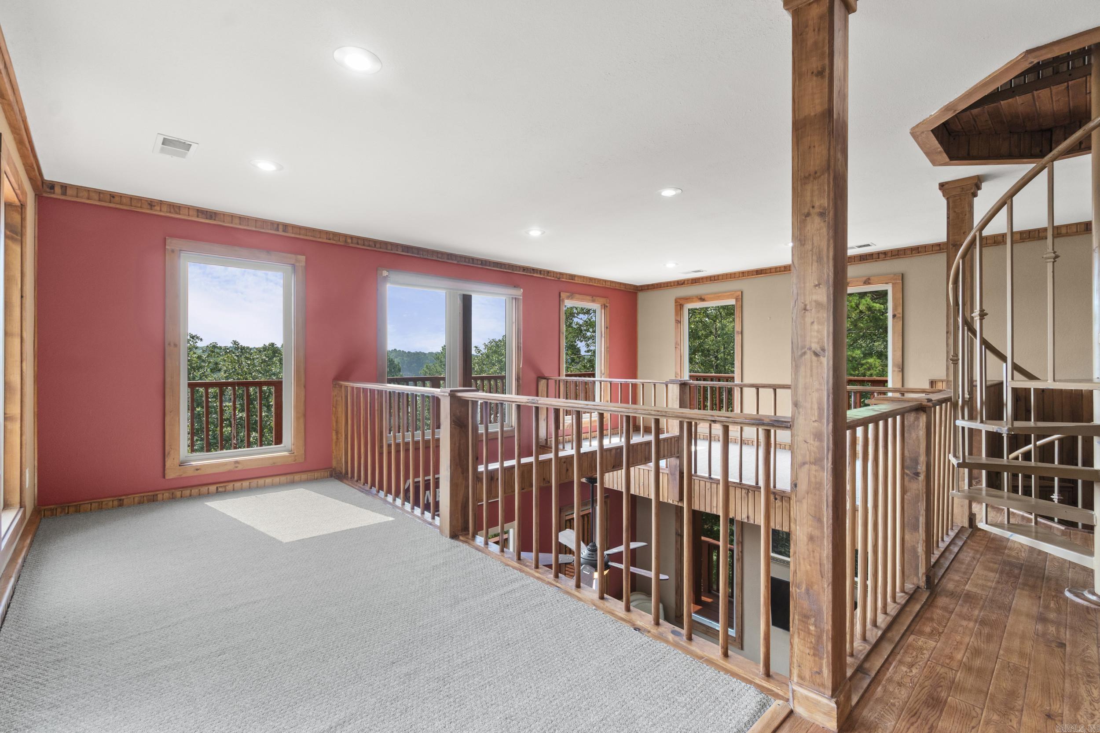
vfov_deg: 77.3
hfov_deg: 100.4
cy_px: 366
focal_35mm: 15
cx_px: 550
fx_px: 458
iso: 250
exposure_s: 1/8
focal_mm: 10
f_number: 9
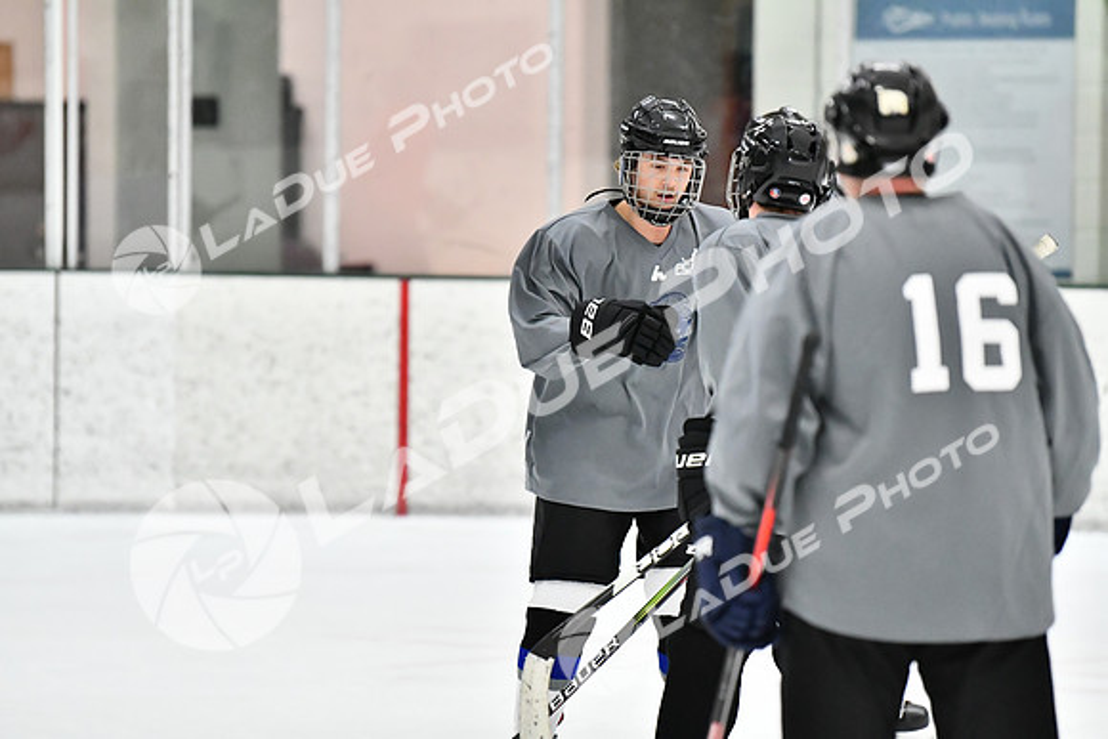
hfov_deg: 7.8
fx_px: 8081
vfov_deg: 5.2
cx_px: 554
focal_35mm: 262
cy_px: 370
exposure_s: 1/1250
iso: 5000
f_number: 2.8
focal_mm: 175
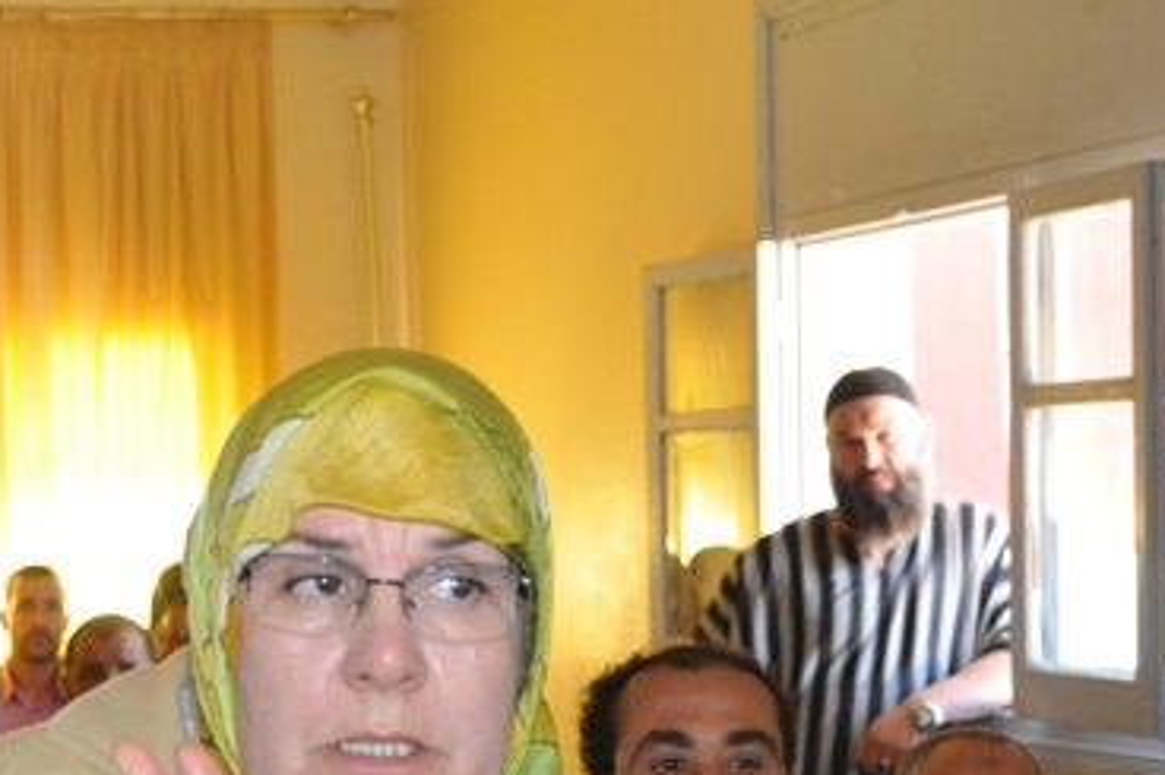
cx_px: 222
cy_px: 669
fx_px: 3202
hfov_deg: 20.4
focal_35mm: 99
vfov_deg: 13.7
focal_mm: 38
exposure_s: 1/60
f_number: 4.8
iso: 800
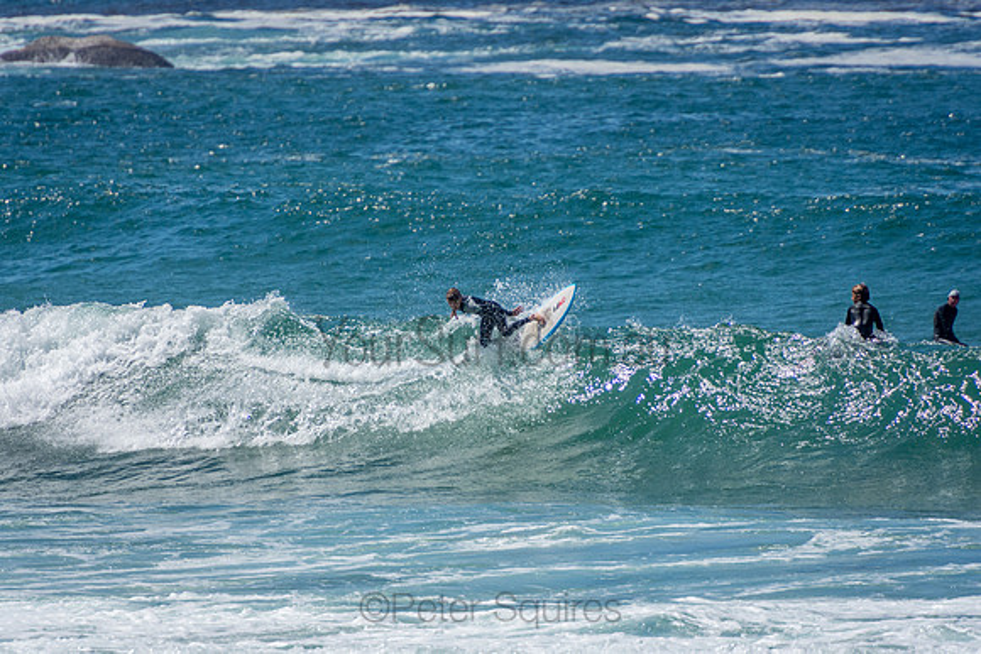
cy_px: 327
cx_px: 490
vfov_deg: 2.3
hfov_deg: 3.4
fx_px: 16353
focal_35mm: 600
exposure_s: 1/2000
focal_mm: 400
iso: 280
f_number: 5.6
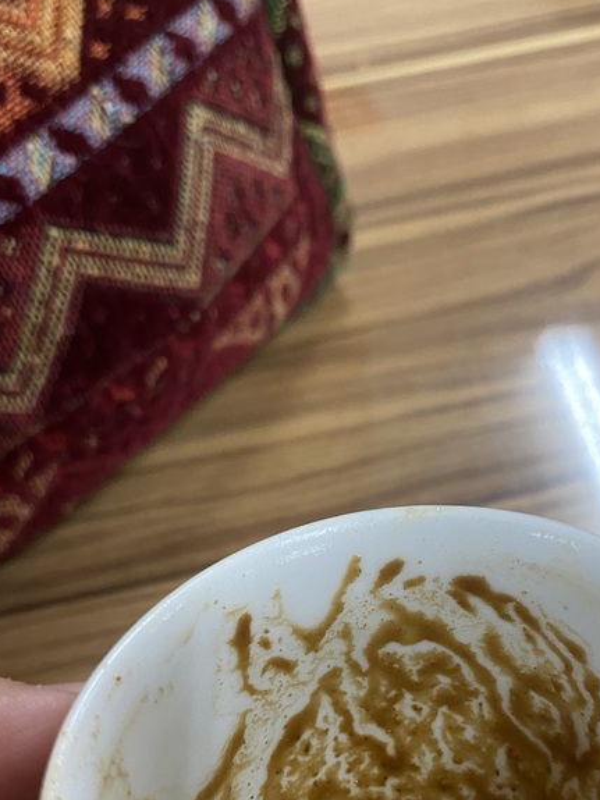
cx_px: 381
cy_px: 573
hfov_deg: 35.7
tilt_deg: -52.7
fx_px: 925
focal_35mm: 40
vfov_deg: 45.6
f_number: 1.8
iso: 250
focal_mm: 4.25
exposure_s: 1/50
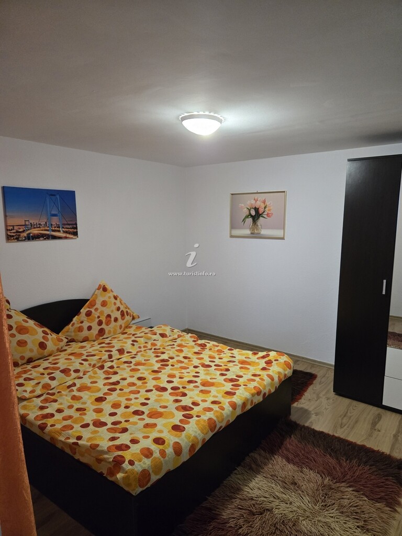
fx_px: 356
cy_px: 268
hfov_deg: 58.9
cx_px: 201
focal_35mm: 23
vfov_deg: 73.9
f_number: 1.8
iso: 800
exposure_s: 1/100
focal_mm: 5.4
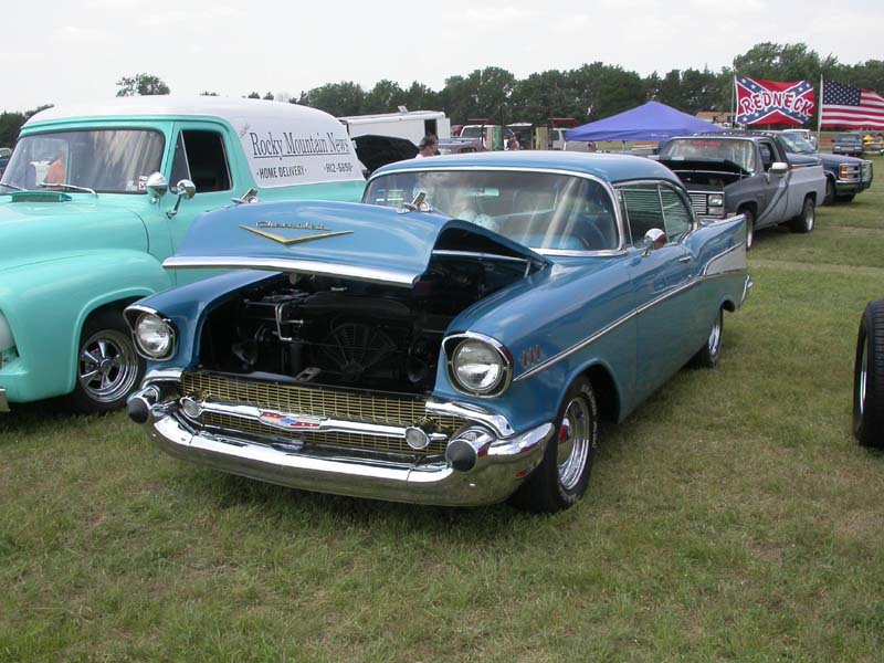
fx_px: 970
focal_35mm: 38
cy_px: 332
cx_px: 442
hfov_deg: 49.0
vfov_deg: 37.7
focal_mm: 7.85
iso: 100
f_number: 6
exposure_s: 1/272
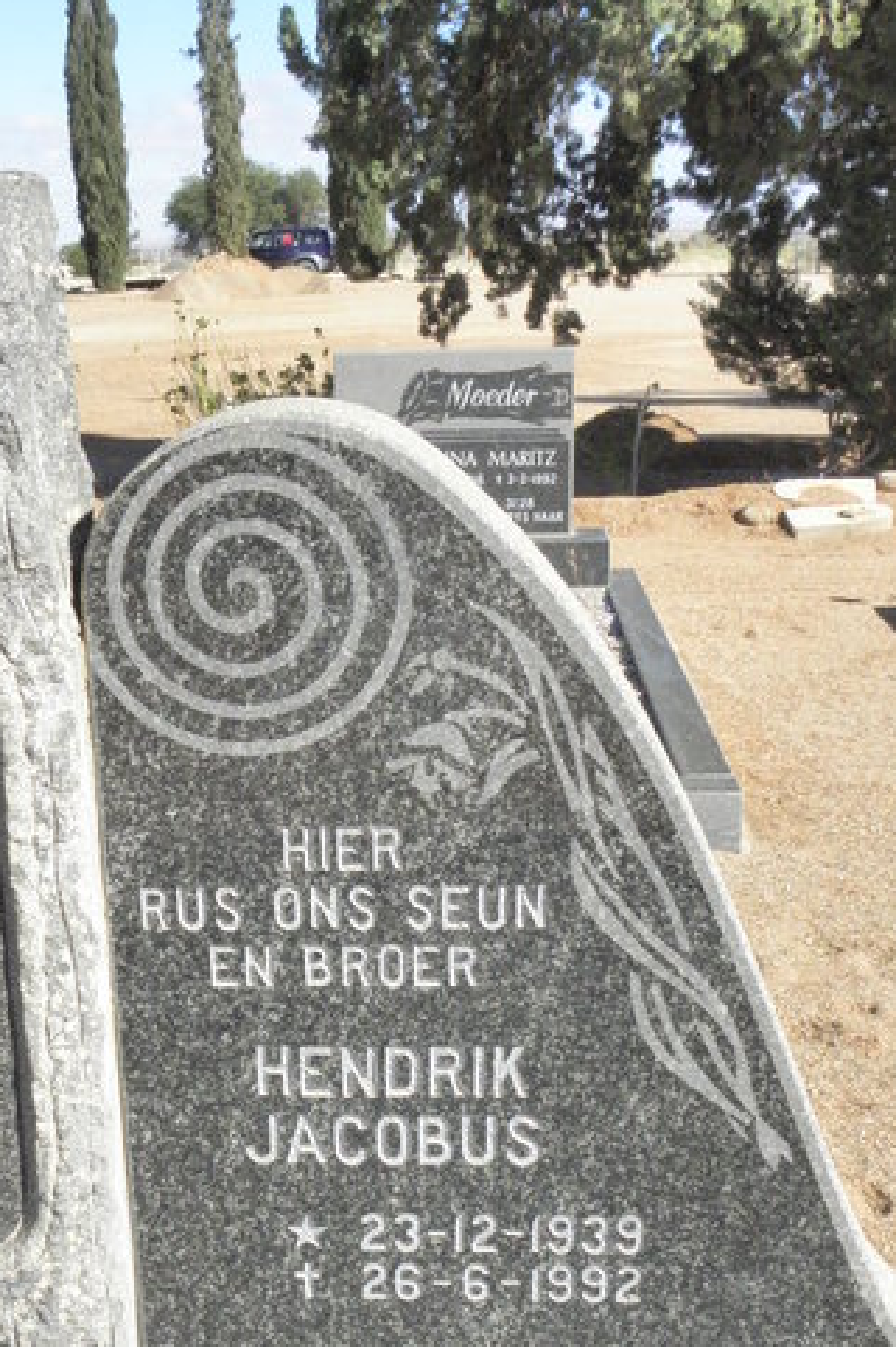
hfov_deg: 29.7
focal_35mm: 45
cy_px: 966
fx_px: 1682
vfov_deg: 42.6
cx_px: 316
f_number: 6.3
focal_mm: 4.6
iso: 200
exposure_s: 1/500
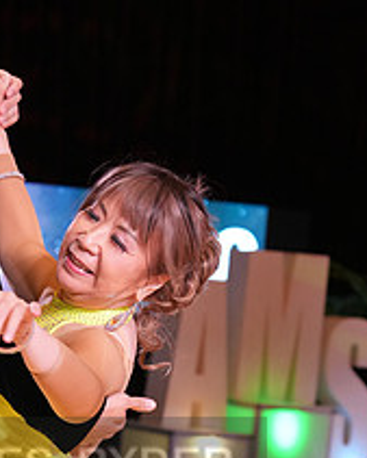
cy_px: 491
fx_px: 2944
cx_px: -31
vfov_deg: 8.8
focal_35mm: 217
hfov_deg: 7.1
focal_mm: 84
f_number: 5.6
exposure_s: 1/250
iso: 2000
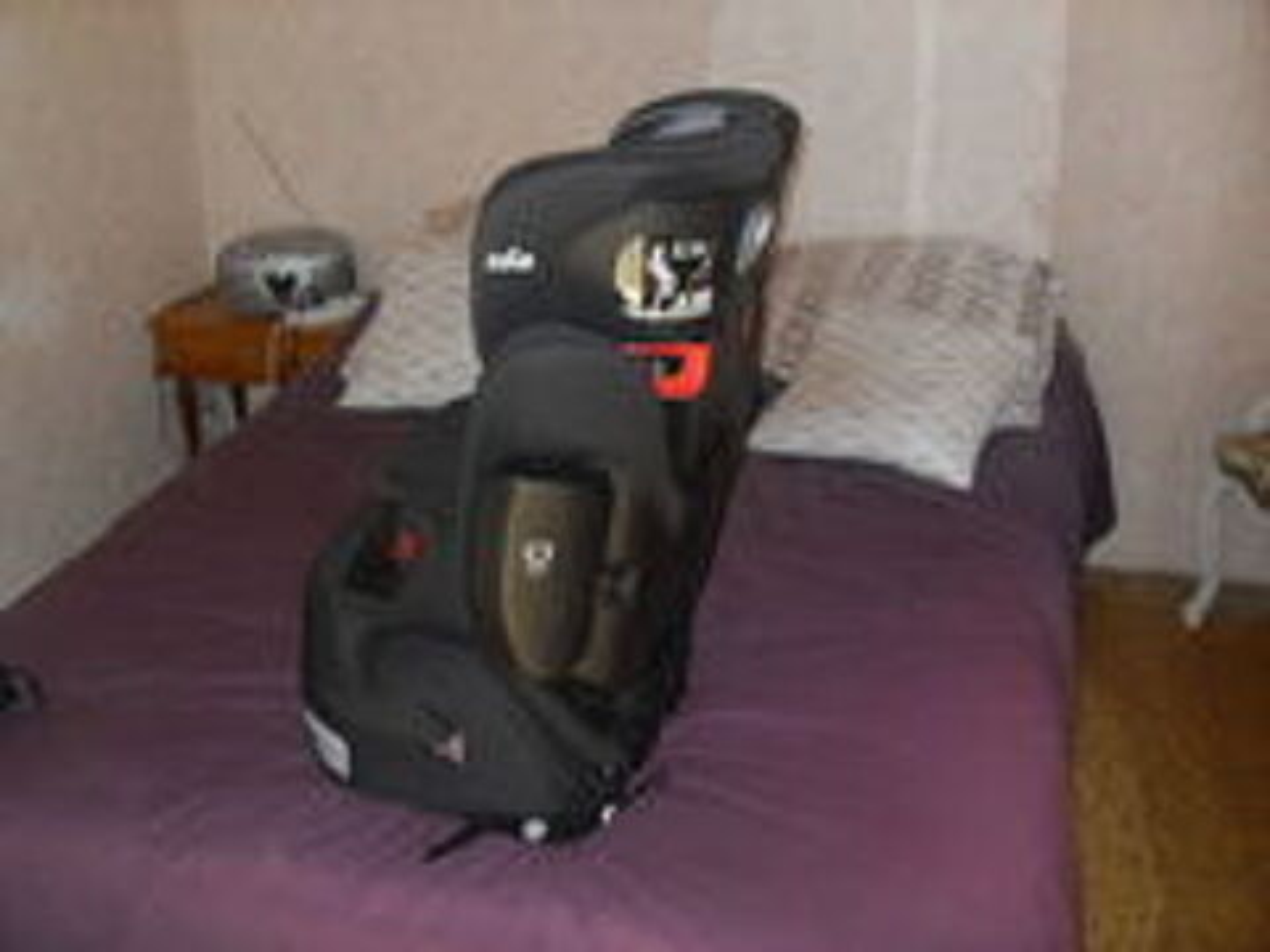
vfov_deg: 38.7
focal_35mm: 37
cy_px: 476
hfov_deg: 50.1
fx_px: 1357
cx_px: 635
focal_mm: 6.3
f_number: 2.8
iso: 100
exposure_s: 1/45
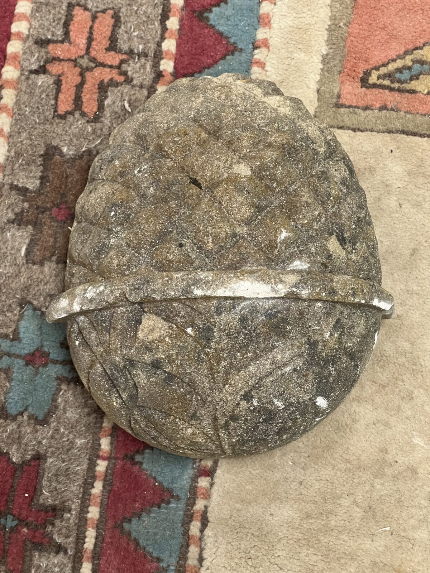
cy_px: 286
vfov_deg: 25.3
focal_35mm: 77
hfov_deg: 19.1
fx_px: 1275
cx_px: 215
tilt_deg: -79.3
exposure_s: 1/61
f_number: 2.8
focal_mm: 9
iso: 200
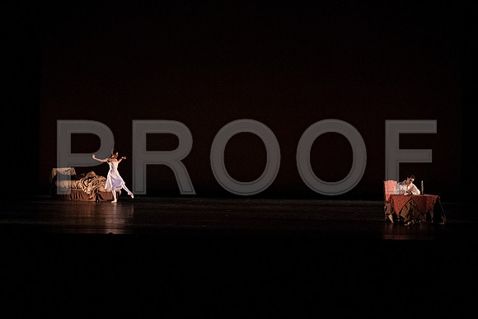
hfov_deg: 20.4
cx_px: 239
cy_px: 160
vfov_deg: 13.7
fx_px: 1328
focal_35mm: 100
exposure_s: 1/400
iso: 20000
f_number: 5.6
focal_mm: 100
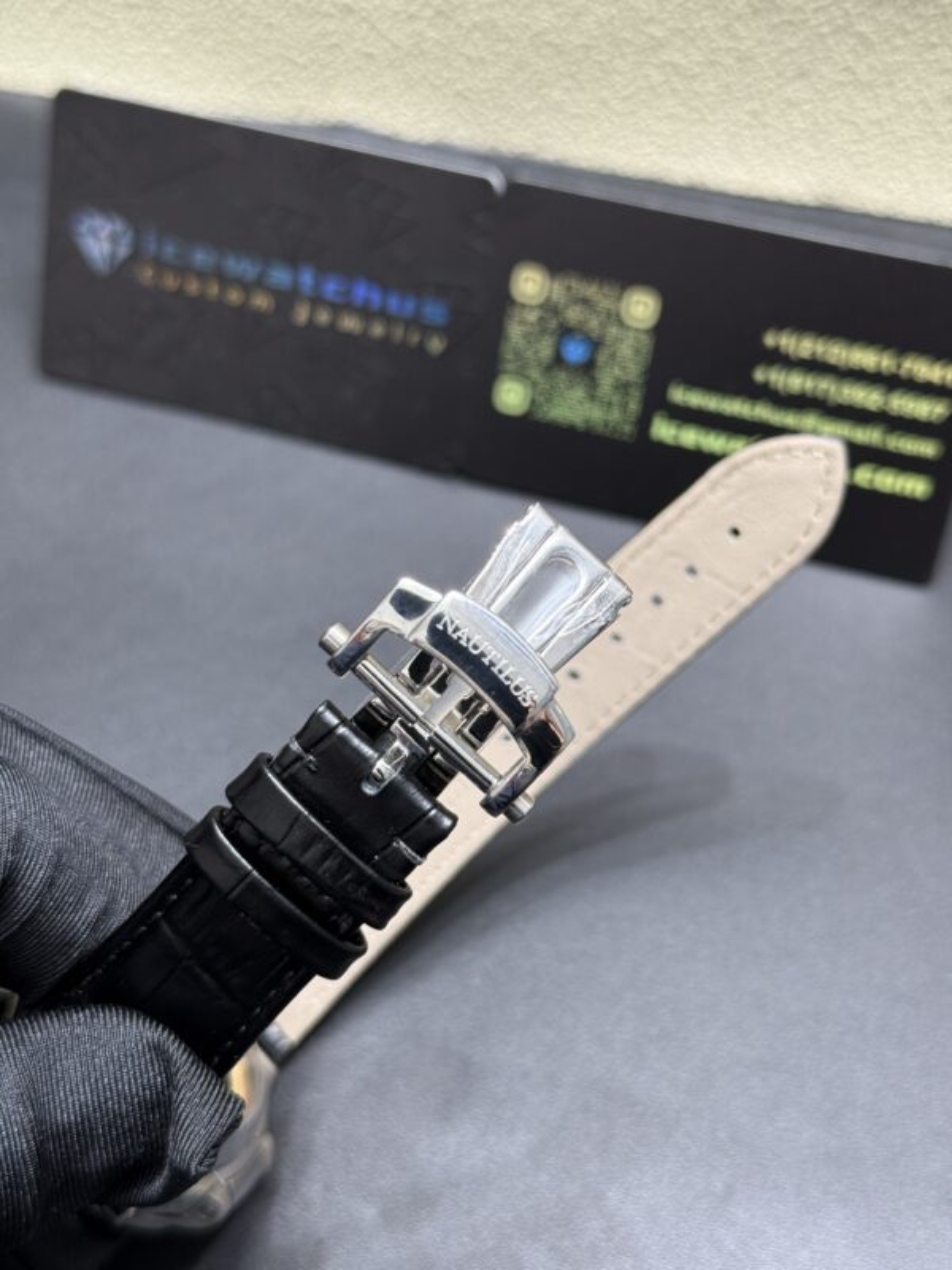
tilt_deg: -50.9
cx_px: 476
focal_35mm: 48
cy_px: 635
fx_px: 1760
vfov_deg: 39.7
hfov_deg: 30.3
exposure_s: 1/50
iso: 100
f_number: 1.78
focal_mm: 6.76
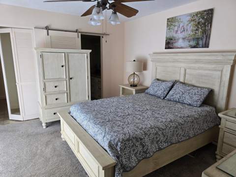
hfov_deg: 73.9
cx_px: 118
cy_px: 88
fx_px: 157
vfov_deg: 58.9
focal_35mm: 23
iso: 100
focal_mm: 6.3
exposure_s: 1/180
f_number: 1.7
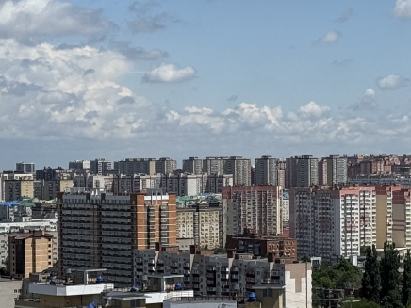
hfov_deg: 13.8
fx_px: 1698
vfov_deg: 10.4
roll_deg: +0.5
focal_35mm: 143
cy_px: 188
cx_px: 258
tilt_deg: +0.2
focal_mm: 6.76
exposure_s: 1/9901
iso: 64
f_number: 1.78
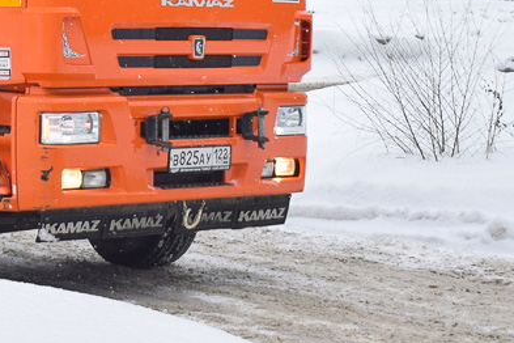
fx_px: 2356
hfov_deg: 12.0
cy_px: -135
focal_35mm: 165
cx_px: -187
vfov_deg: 8.2
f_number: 5.6
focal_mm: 36
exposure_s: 1/500
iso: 400
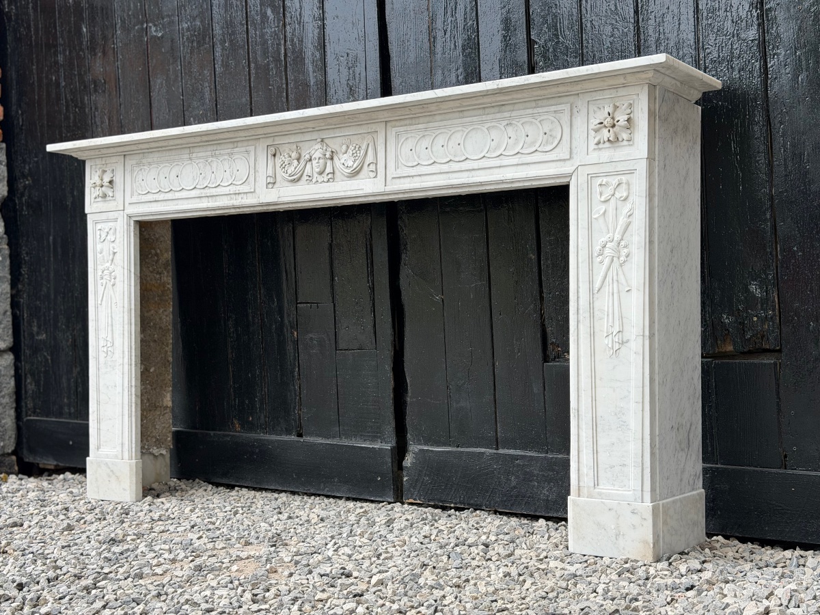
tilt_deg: -0.6
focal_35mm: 48
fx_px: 1137
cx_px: 410
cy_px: 308
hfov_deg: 39.7
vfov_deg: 30.3
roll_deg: +2.2
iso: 64
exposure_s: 1/506
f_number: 1.78
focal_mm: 6.76
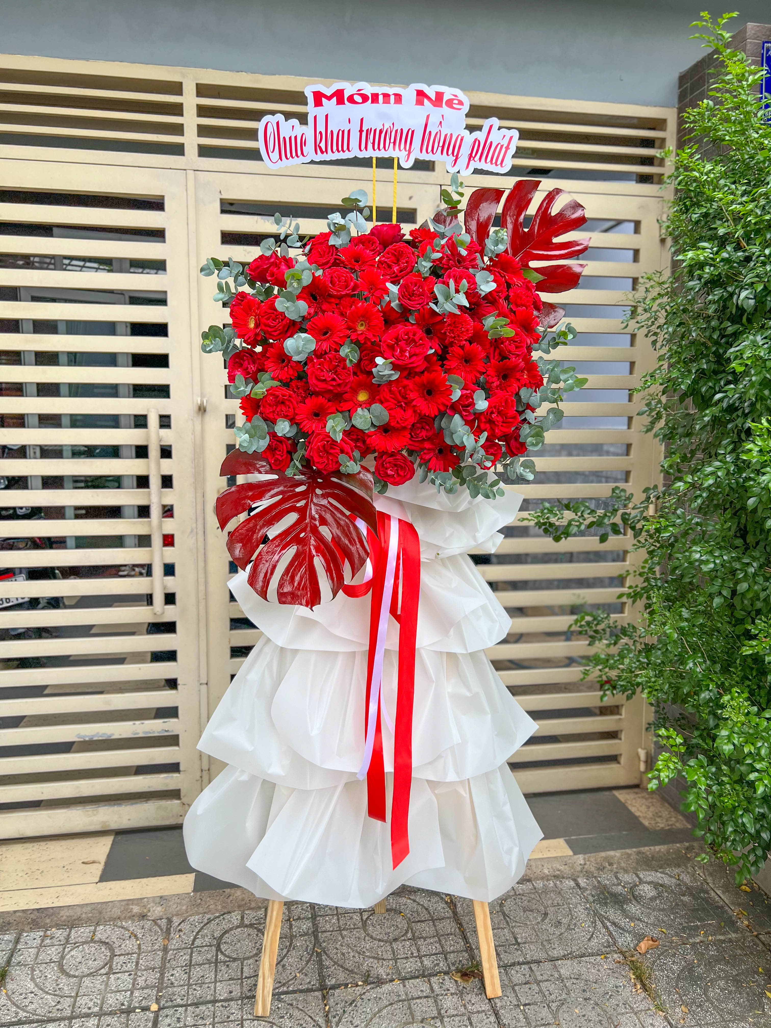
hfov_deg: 53.1
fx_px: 772
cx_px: 386
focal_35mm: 26
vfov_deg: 67.3
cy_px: 514
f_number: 1.5
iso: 40
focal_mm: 5.7
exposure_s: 1/230
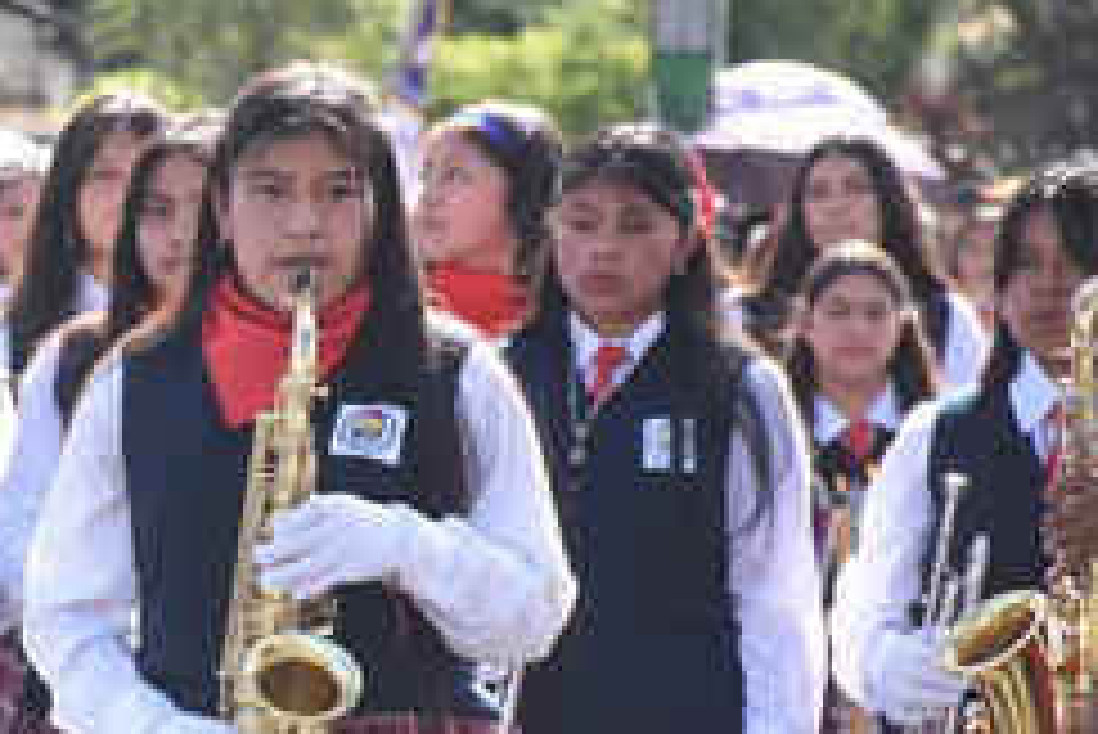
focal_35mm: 431
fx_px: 13153
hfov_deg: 4.8
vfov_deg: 3.2
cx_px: 68
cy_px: 594
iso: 800
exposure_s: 1/800
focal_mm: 140
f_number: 5.6
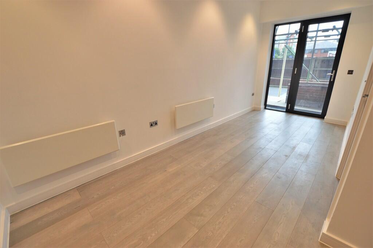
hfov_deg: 100.4
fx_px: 155
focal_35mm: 15
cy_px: 124
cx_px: 186
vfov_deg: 77.2
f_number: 4
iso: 400
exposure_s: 1/60
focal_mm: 10
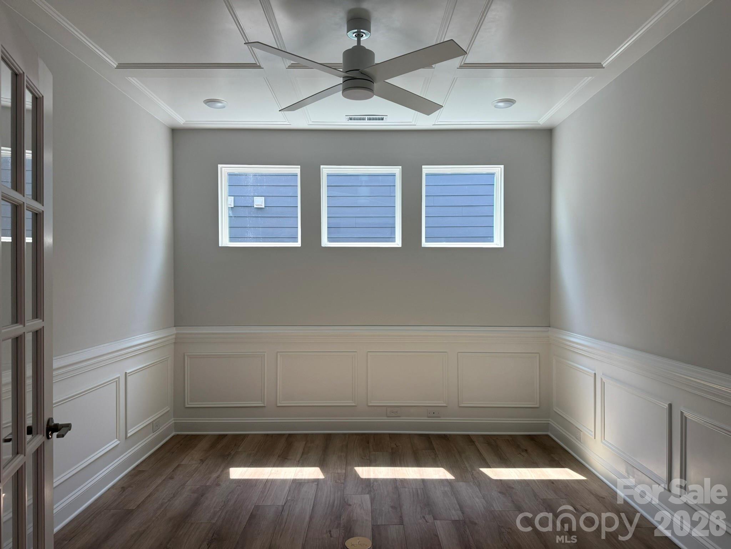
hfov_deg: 71.6
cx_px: 366
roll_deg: +0.5
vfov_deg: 56.8
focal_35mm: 24
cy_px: 274
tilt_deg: -0.6
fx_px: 507
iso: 100
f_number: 1.78
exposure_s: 1/342
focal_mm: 6.76
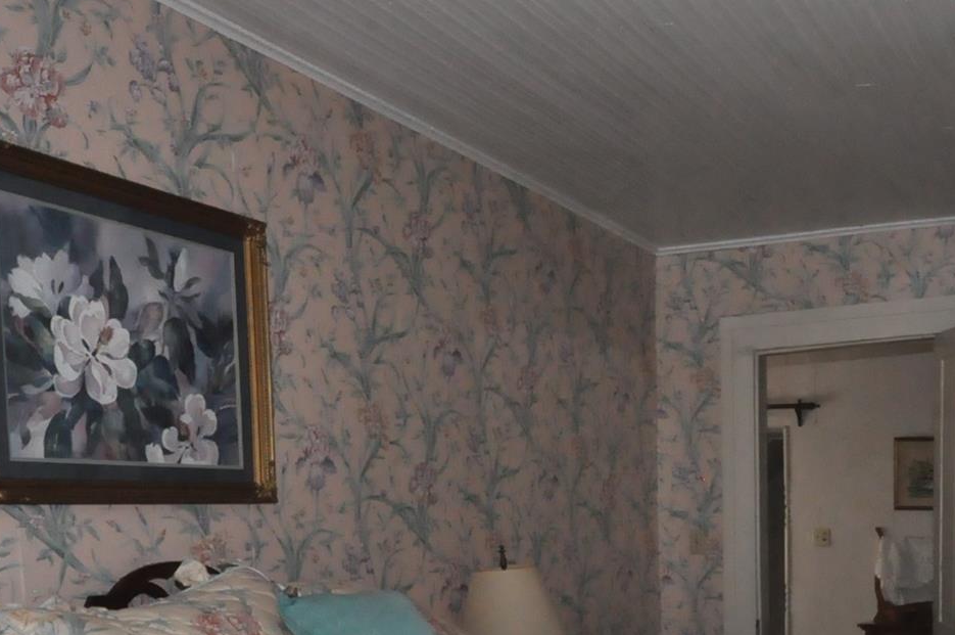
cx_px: 868
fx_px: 1219
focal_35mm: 46
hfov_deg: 39.5
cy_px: 663
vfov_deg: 27.2
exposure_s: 1/60
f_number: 8
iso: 2500
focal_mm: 14
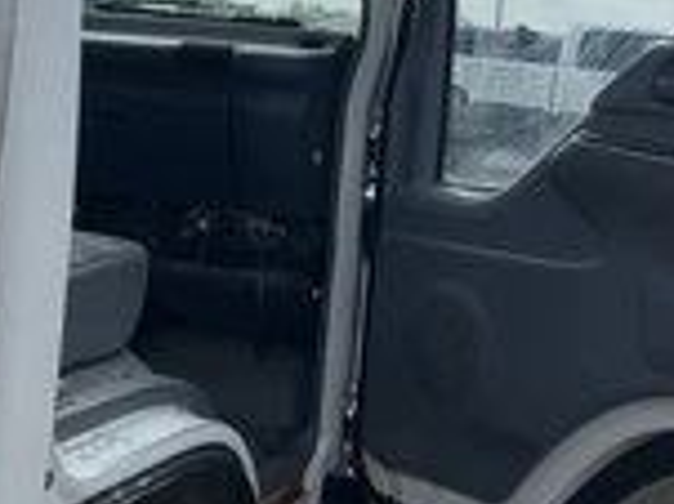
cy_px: 120
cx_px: 402
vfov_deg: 19.0
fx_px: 1498
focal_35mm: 77
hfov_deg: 25.3
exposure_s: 1/1626
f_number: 1.8
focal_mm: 3
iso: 25
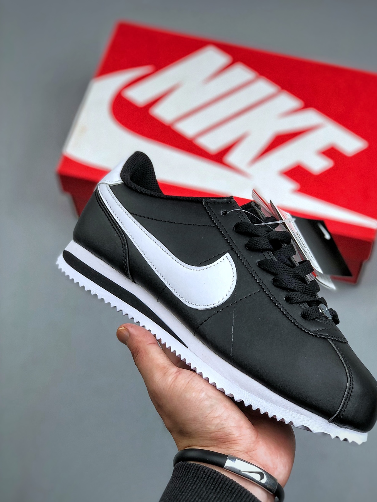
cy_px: 277
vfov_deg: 30.7
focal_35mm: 63
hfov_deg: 23.3
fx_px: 915
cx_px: 207
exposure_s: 1/50
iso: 20
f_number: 2.8
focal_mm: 6.6
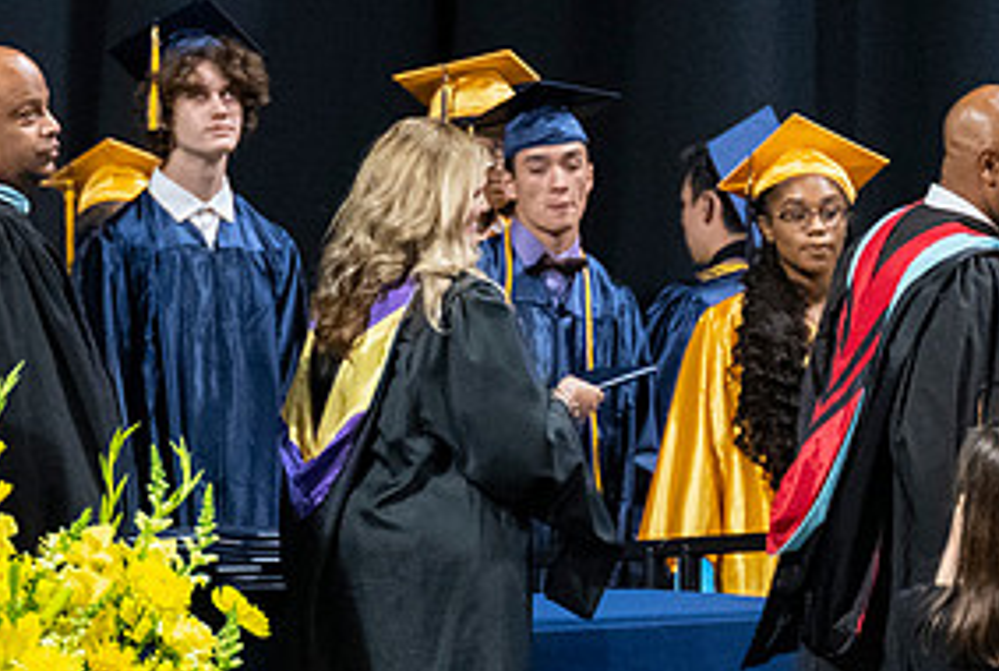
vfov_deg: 1.7
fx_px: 23053
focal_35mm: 829
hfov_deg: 2.5
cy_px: 486
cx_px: 1269
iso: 2000
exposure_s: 1/200
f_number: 4
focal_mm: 200
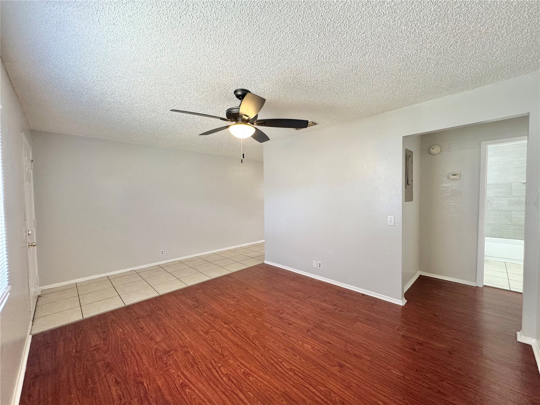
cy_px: 202
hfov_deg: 102.1
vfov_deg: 85.7
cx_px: 270
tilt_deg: -2.2
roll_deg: +0.8
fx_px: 218
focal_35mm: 14
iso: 200
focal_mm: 2.22
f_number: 2.2
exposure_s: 1/60
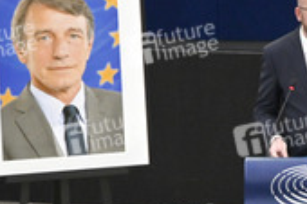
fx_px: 6091
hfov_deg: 2.9
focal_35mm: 715
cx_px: 304
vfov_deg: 1.9
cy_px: 181
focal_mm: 270
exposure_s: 1/320
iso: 2500
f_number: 6
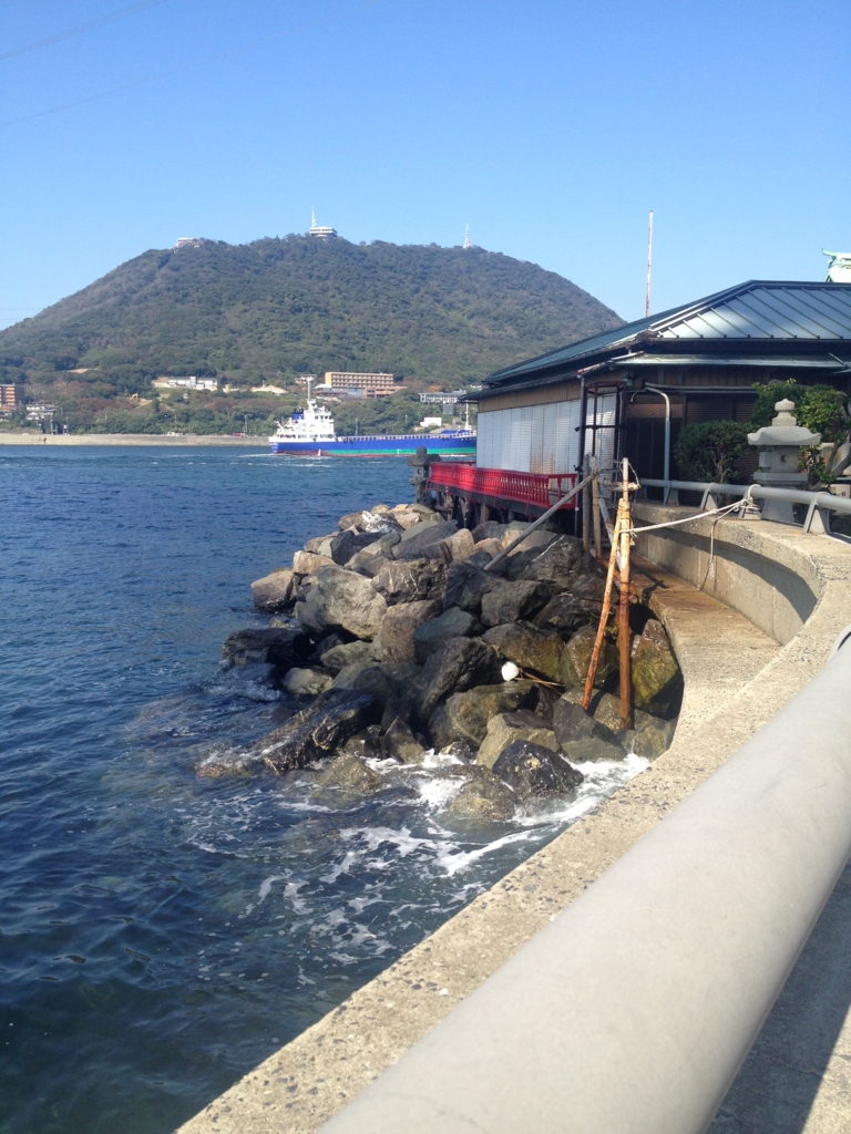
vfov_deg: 52.6
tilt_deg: -6.9
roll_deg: -1.3
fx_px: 1147
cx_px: 426
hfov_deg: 40.7
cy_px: 567
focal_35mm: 35
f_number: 2.4
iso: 50
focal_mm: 4.28
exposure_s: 1/920
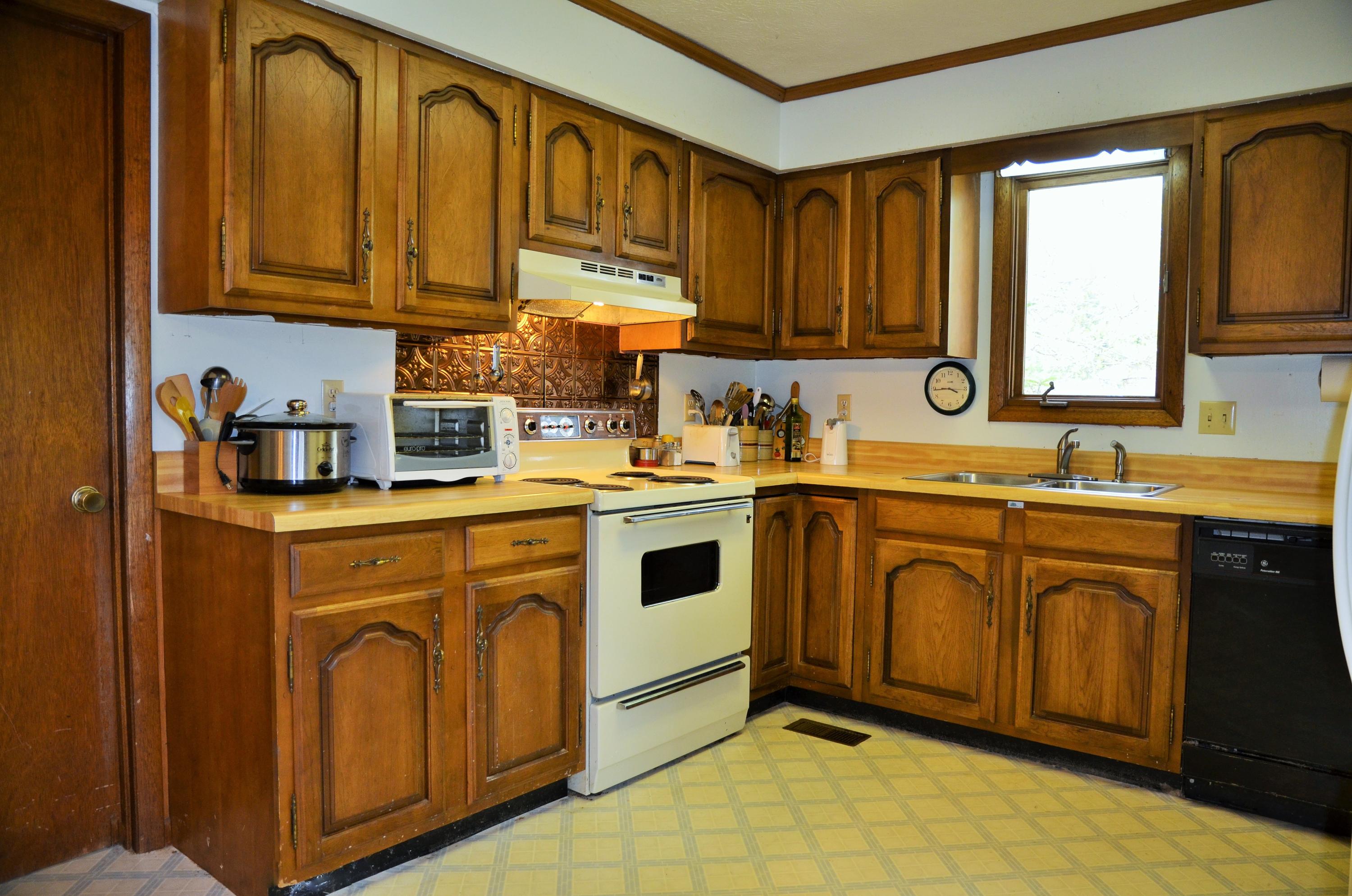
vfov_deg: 52.9
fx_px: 899
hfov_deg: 73.9
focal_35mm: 24
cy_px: 448
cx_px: 676
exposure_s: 1/100
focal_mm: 16
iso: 400
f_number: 3.5
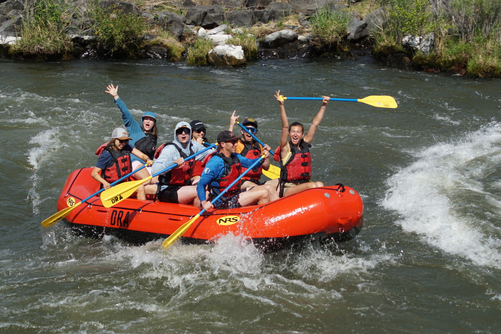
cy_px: 167
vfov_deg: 12.2
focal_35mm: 112
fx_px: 1566
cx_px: 250
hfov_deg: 18.2
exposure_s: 1/400
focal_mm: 75
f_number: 6.3
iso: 100
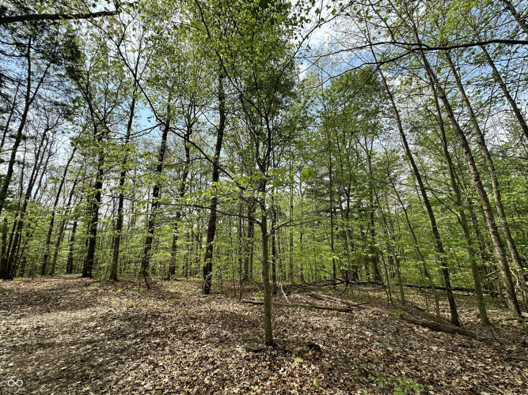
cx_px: 264
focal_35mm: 14
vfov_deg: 85.7
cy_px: 198
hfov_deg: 102.1
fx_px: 214
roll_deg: +1.4
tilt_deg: +12.2
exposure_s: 1/720
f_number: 2.2
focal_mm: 2.22
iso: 40
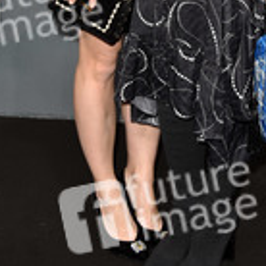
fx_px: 1026
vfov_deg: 14.2
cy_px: -81
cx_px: 214
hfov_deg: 14.7
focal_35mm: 118
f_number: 5.6
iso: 250
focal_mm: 48
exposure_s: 1/200
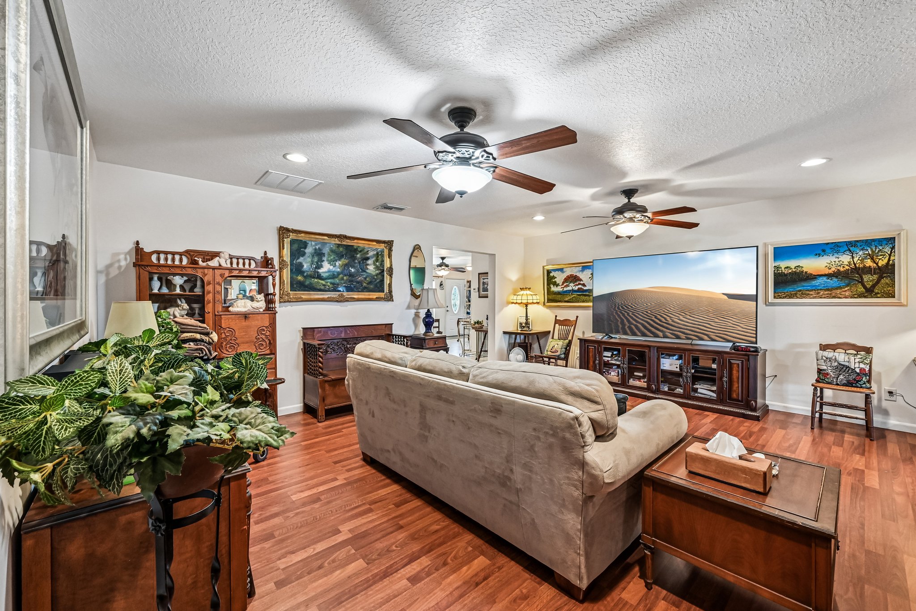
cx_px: 458
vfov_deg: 81.2
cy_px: 306
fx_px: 356
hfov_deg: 104.3
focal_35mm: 14
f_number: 10
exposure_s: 1/20
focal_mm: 14
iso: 2500
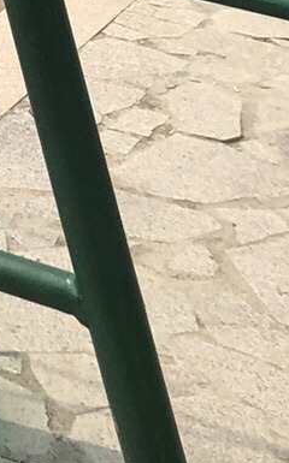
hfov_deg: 7.2
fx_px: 1995
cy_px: -419
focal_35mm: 158
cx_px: -615
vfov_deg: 12.0
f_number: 1.8
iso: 20
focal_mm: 3.99
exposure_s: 1/2667
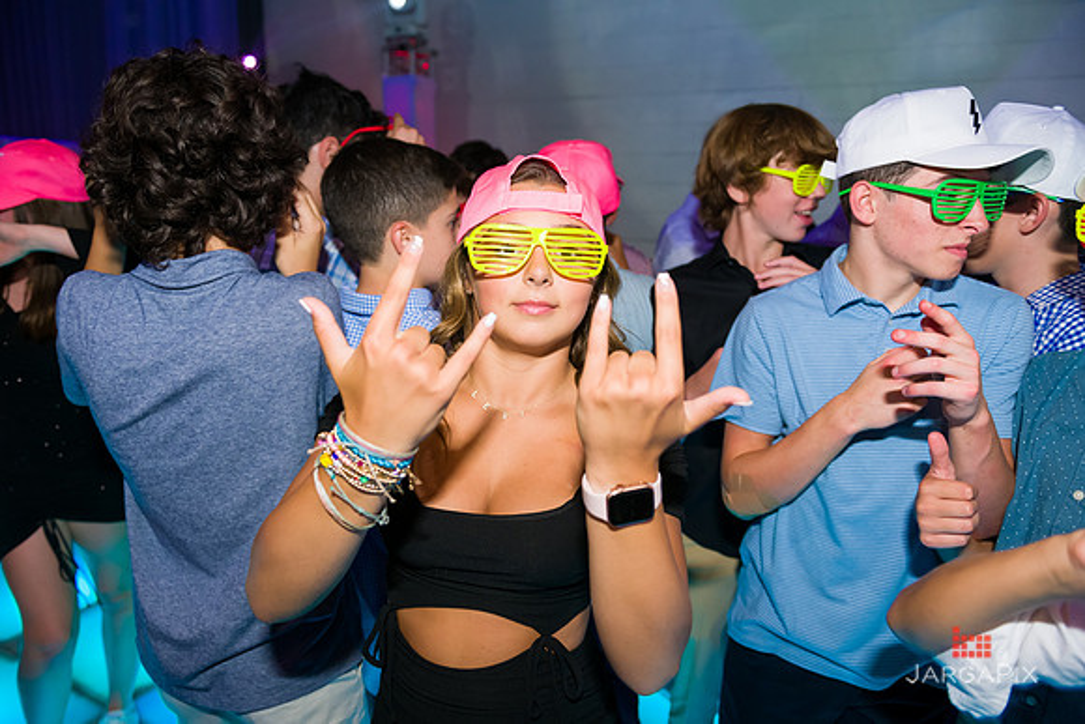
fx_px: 723
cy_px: 362
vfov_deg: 53.2
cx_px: 542
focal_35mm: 24
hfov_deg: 73.7
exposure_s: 1/125
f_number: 3.2
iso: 1600
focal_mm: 24
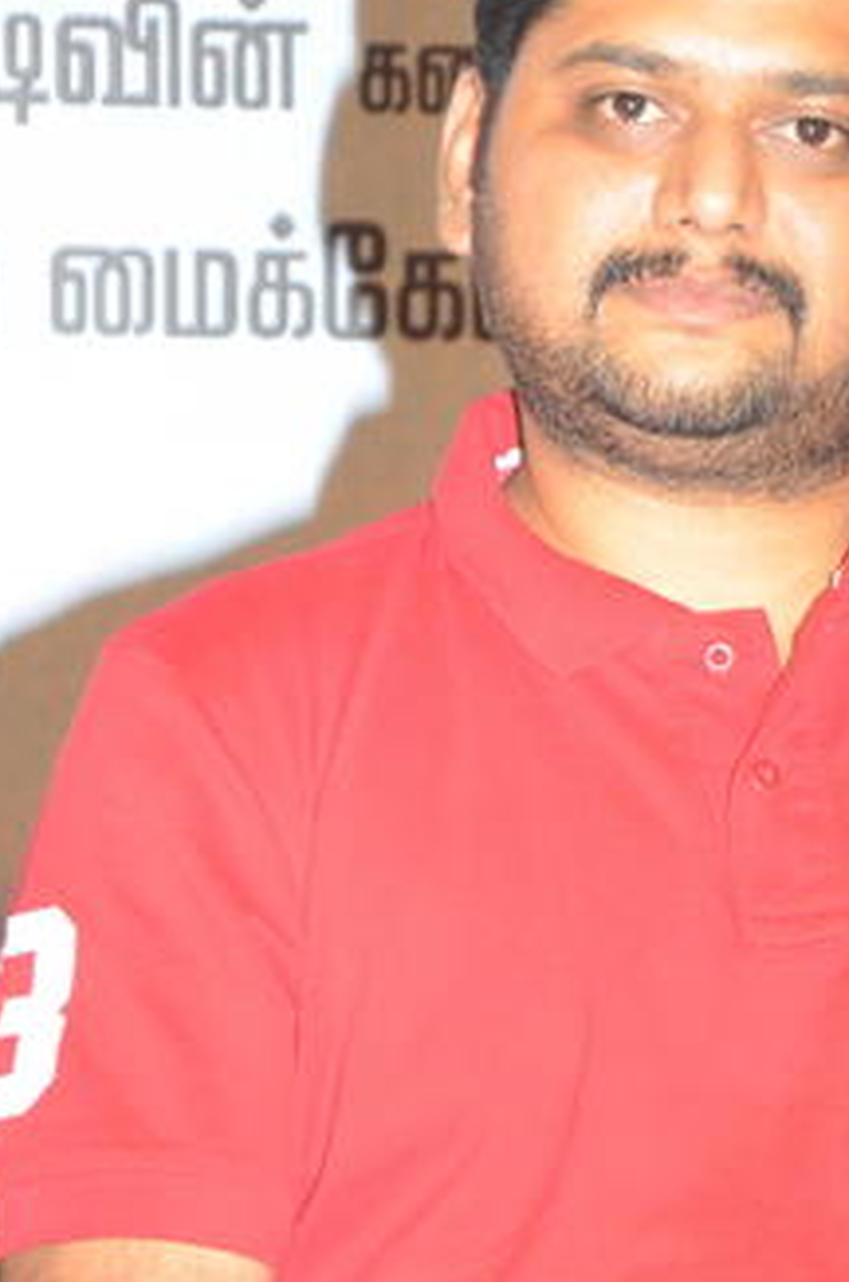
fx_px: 13043
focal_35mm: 367
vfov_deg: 5.6
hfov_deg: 3.7
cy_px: 806
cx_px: 713
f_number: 5.6
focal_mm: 105
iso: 1600
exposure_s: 1/100
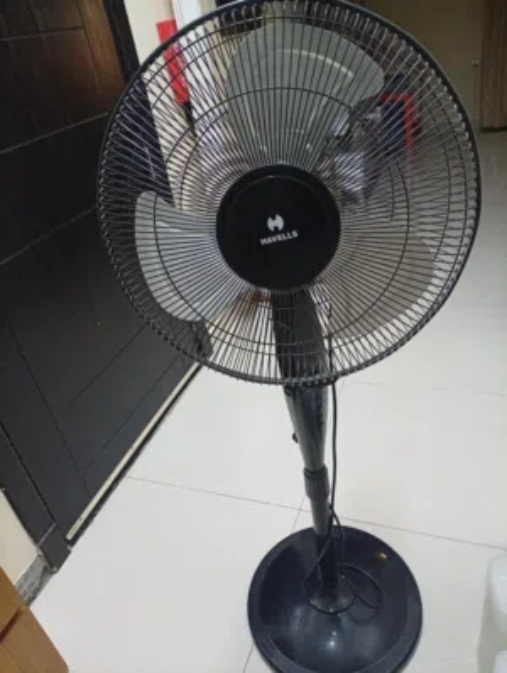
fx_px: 526
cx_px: 254
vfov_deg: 65.2
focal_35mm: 27
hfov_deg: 51.5
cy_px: 336
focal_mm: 3.84
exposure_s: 1/50
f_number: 1.8
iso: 173
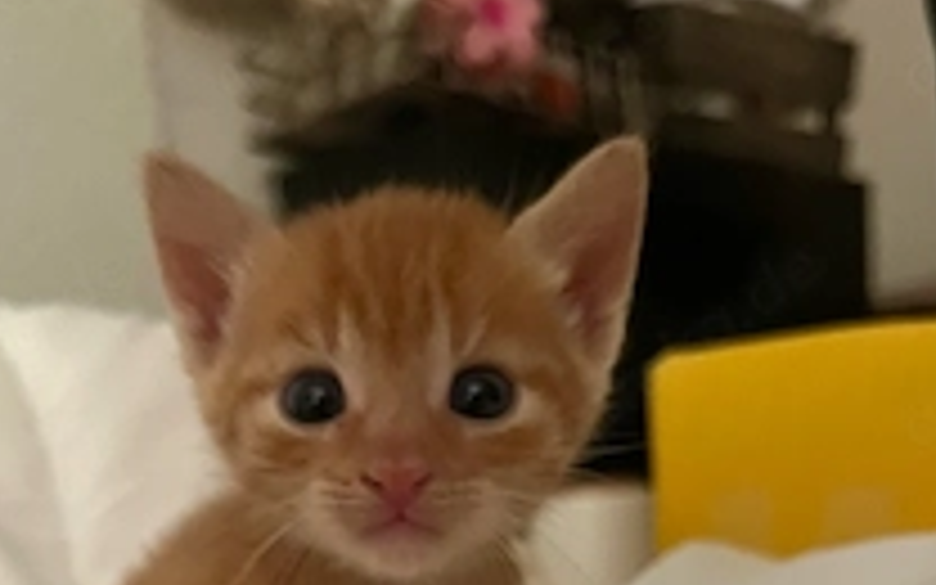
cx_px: 441
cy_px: 747
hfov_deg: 38.2
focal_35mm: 53
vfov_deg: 22.1
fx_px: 1352
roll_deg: +5.7
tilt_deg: -11.5
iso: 800
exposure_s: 1/25
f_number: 1.5
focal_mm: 5.7
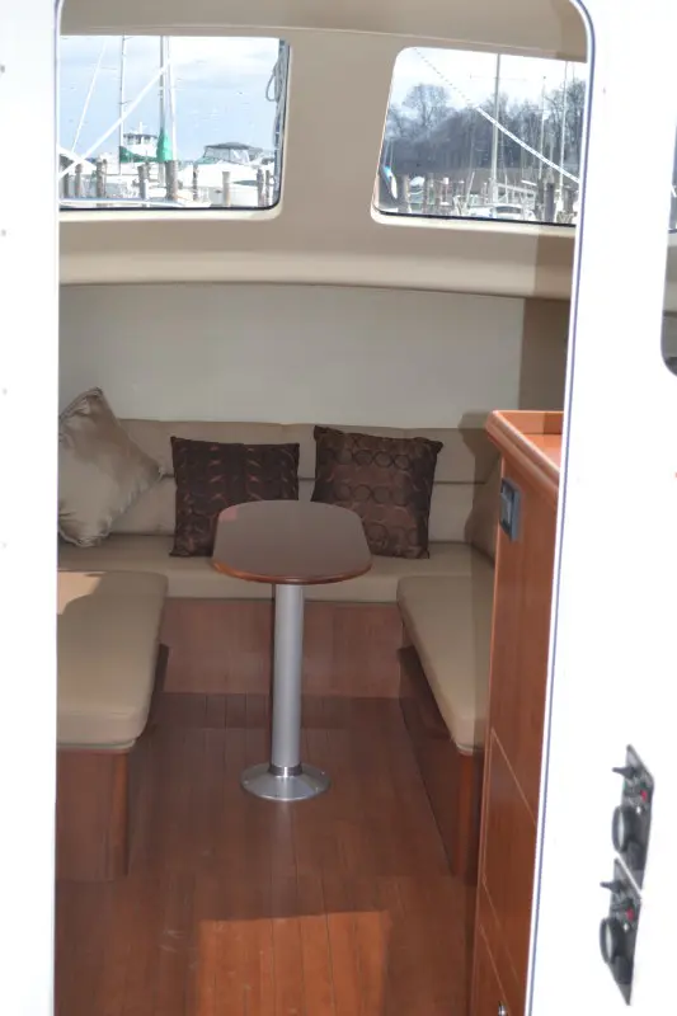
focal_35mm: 51
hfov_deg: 26.5
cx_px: 338
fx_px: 1439
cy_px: 508
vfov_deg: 38.9
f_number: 5.6
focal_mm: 34
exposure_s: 1/200
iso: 100
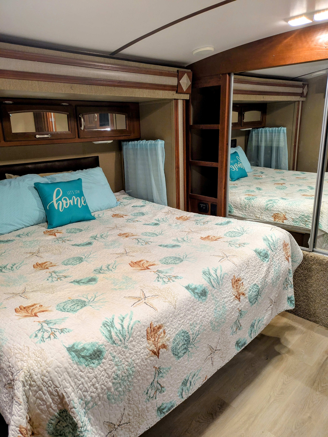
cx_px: 164
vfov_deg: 69.4
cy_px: 218
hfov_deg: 54.9
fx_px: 316
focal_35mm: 25
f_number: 1.89
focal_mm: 5.43
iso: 204
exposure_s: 1/24
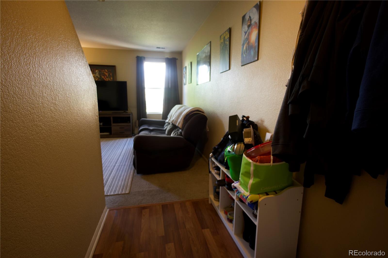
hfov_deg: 90.0
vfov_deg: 67.4
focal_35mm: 18
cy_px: 129
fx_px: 194
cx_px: 194
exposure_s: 1/8
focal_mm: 12
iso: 125
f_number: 3.5
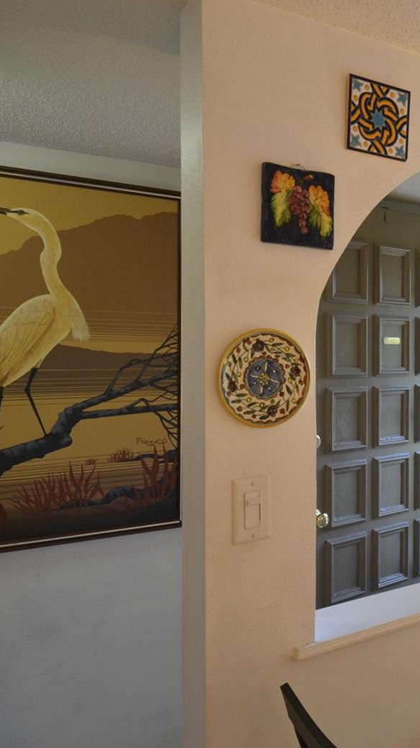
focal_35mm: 34
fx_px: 673
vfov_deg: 58.0
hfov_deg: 31.5
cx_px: 438
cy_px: 371
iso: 560
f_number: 4
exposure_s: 1/60
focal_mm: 14
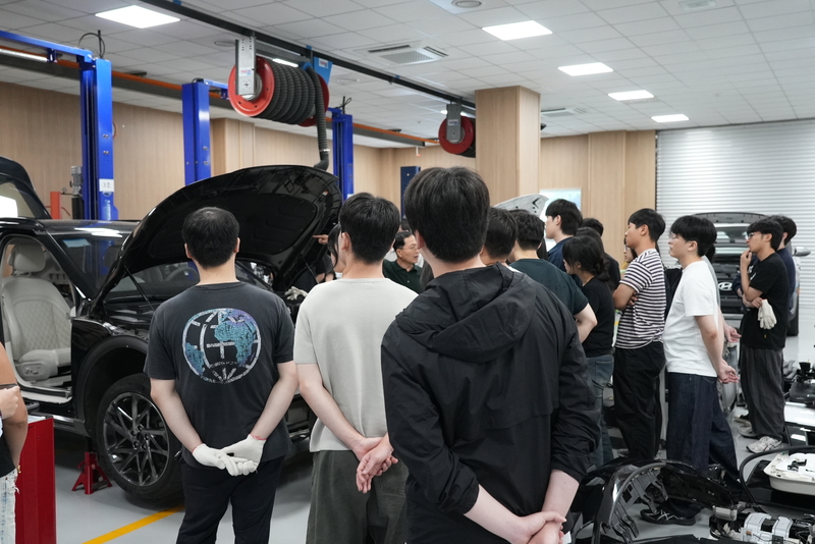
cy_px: 272
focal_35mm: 32
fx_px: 725
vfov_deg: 41.1
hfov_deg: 58.7
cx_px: 408
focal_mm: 32
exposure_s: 1/250
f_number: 4.5
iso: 6400
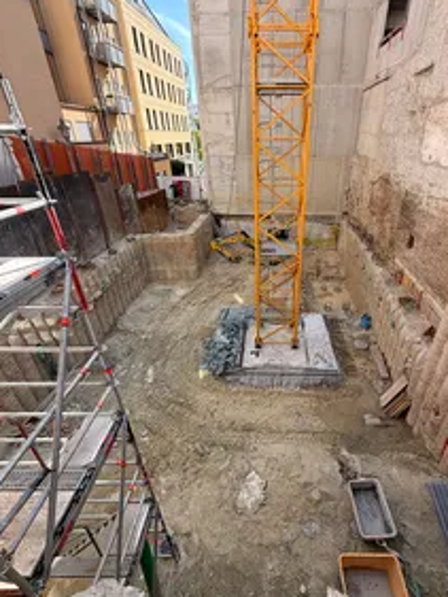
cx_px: 268
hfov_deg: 74.0
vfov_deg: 91.0
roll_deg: -0.5
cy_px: 298
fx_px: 293
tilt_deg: -29.1
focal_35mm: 17
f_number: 2.2
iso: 40
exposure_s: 1/236
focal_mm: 2.22
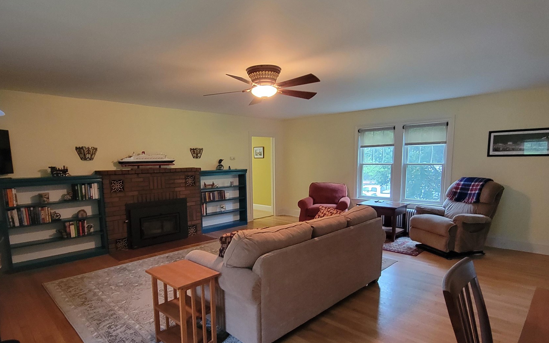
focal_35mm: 19
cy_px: 202
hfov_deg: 88.0
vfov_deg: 61.8
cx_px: 271
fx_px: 284
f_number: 2.2
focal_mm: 2.2
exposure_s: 1/24
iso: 640
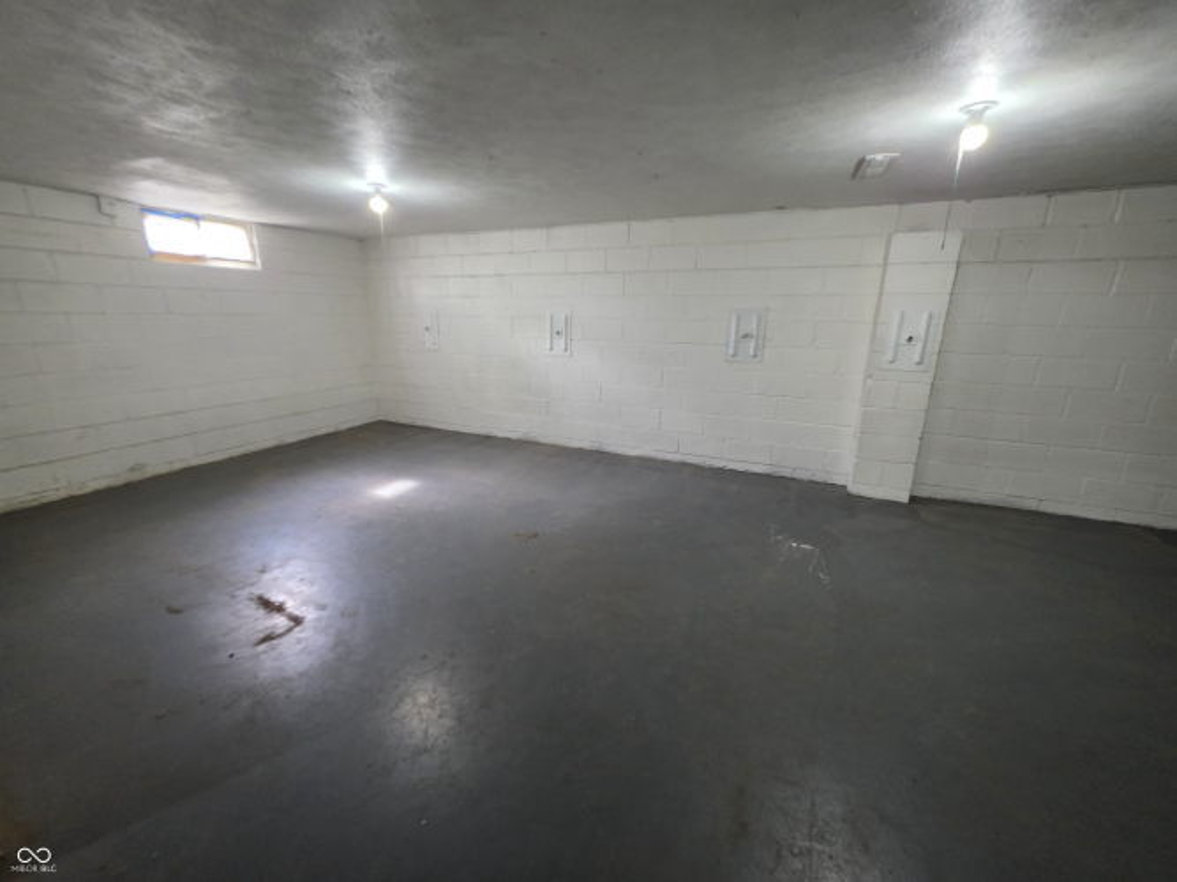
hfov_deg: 106.2
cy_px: 441
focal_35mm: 13
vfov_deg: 89.9
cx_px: 588
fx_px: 442
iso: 400
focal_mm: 2.2
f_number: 1.9
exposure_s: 1/60
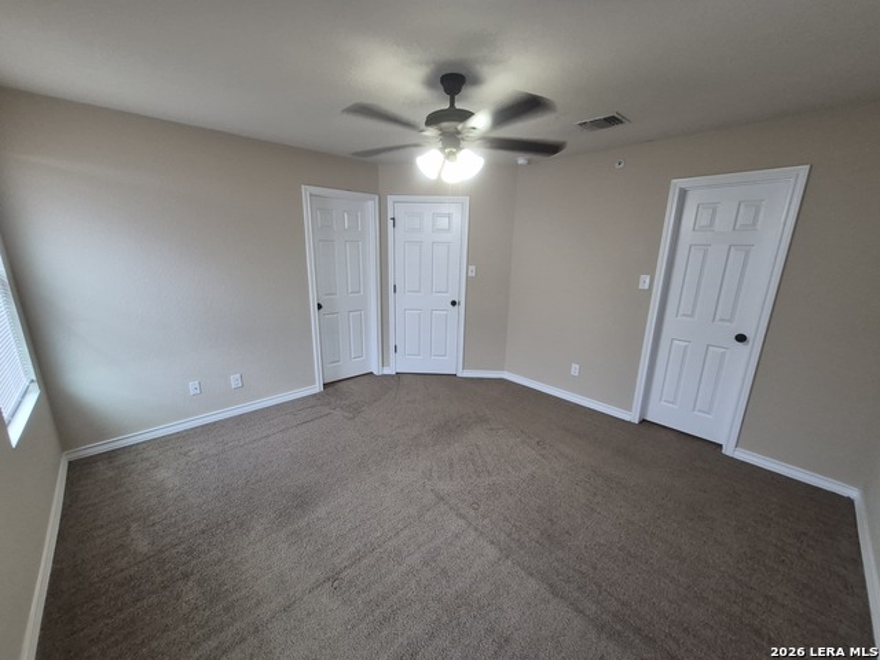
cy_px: 330
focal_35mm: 13
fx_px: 330
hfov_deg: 106.2
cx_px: 440
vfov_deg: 89.9
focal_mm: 1.74
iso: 200
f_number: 2.2
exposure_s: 1/60
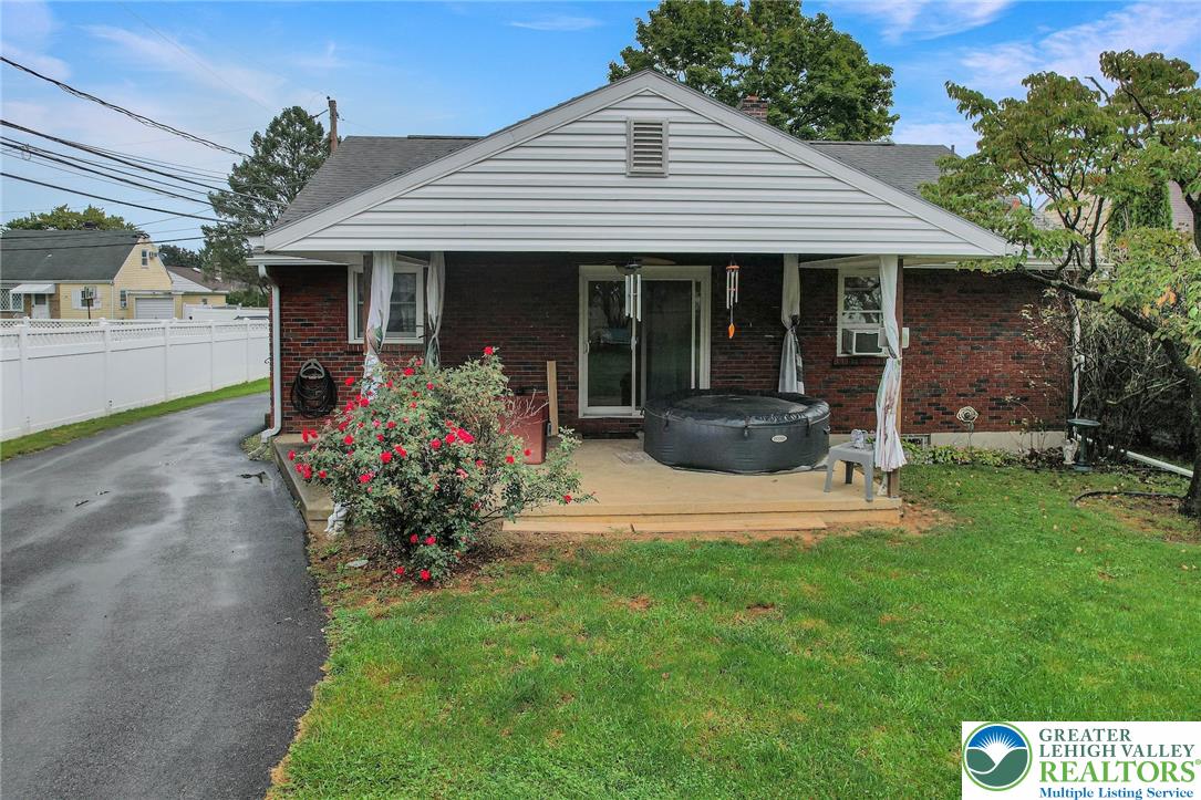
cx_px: 600
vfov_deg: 57.2
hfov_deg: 78.6
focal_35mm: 22
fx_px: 734
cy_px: 400
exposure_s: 1/2000
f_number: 2.8
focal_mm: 8.38
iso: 100
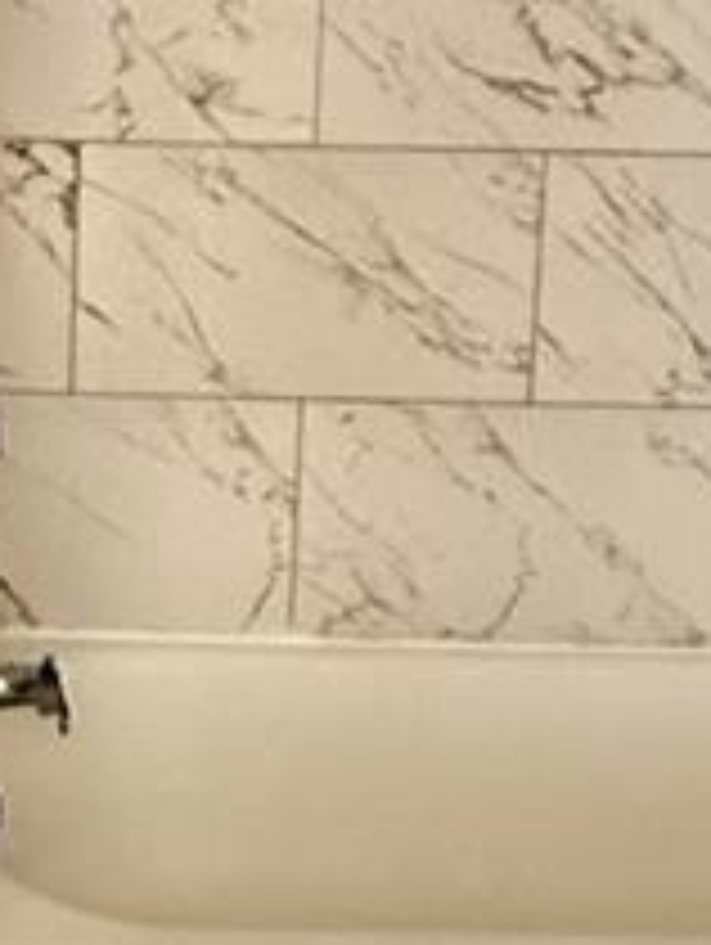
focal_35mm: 80
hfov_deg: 17.9
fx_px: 2186
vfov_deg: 23.7
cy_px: 72
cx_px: -50
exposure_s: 1/15
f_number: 2.2
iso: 3200
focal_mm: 2.22
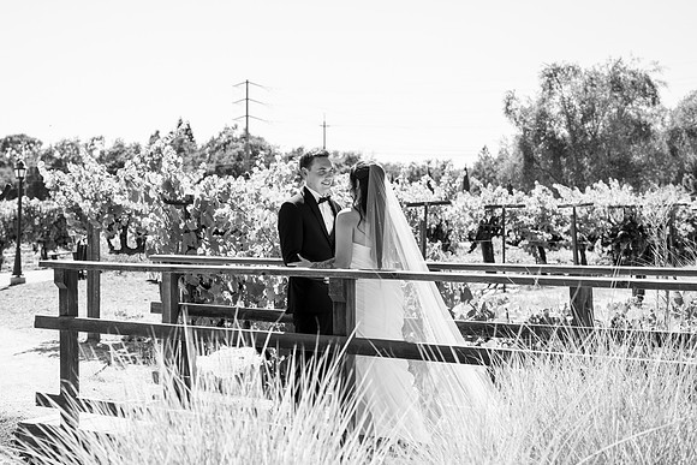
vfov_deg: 24.7
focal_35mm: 55
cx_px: 306
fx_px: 1063
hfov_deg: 36.2
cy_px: 208
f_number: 4
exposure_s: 1/500
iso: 125
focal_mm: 48
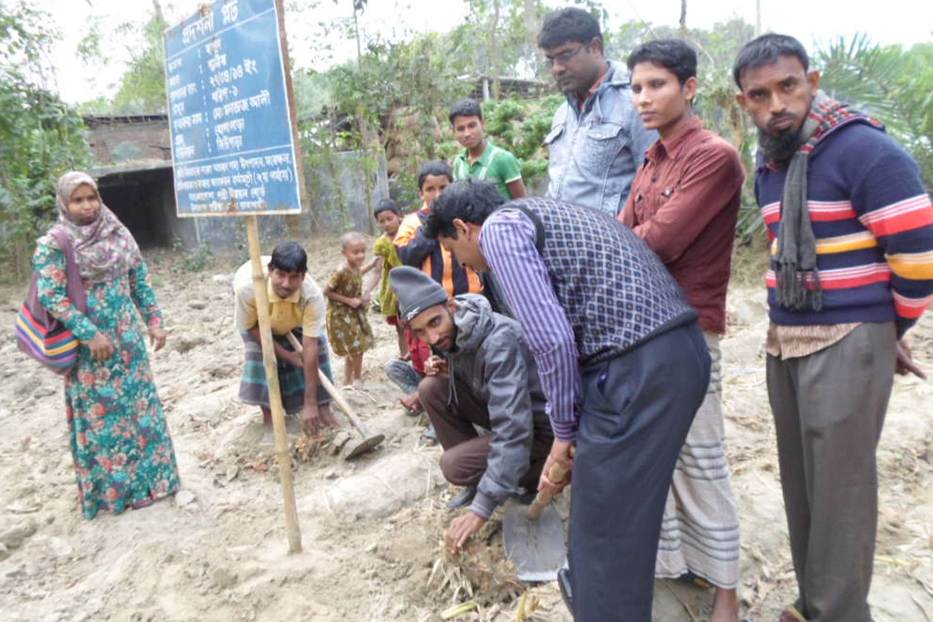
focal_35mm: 27
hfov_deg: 67.4
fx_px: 700
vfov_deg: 47.9
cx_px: 460
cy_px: 291
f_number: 2.5
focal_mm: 4.5
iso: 80
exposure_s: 1/125
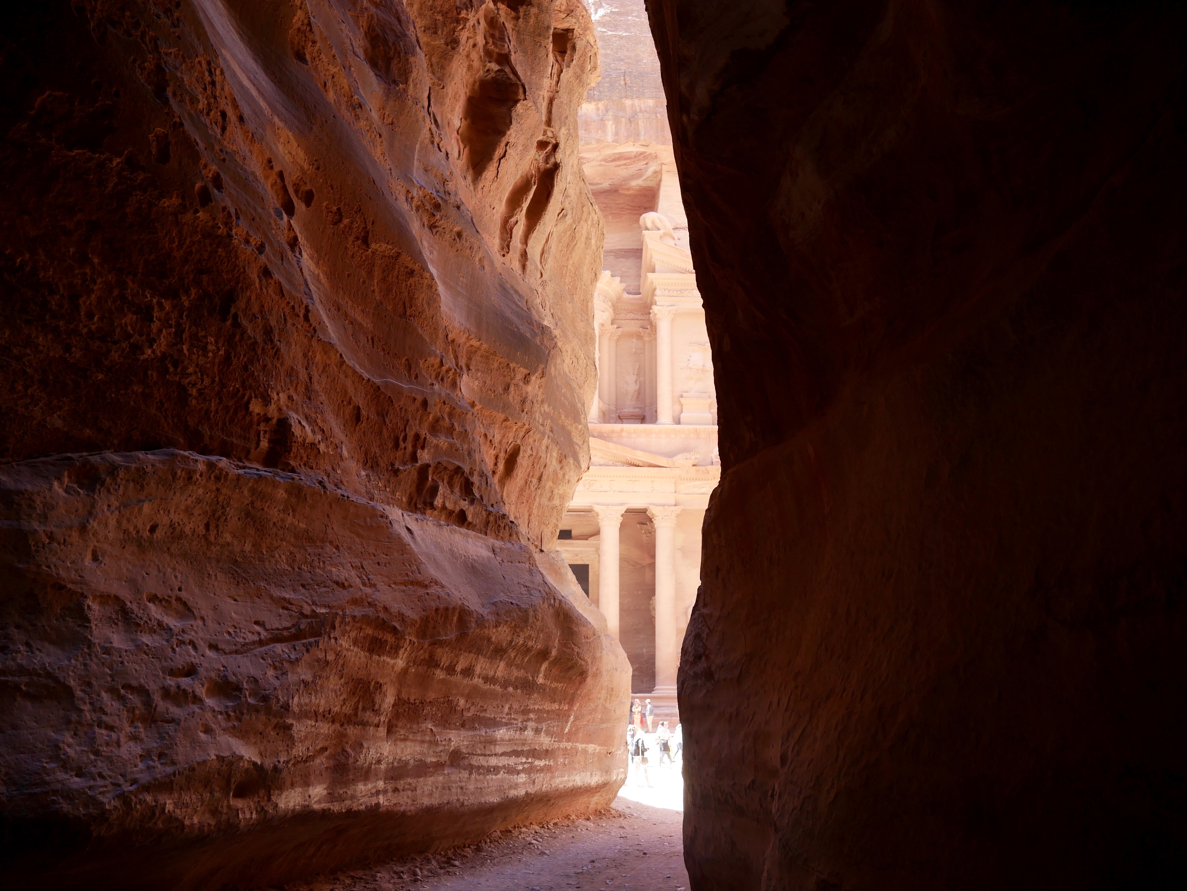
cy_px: 446
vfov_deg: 49.8
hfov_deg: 63.4
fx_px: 961
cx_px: 594
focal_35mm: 28
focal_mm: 14
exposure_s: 1/125
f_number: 4
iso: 200
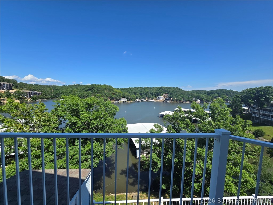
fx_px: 103
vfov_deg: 89.9
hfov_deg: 106.2
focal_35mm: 13
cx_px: 136
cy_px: 102
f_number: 2.2
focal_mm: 2.2
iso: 50
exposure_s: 1/2066
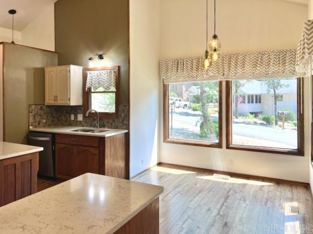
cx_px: 156
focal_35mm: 26
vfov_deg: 53.1
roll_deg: +0.0
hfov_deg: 67.3
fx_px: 235
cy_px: 117
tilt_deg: -6.5
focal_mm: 5.7
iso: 50
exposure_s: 1/327
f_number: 1.5
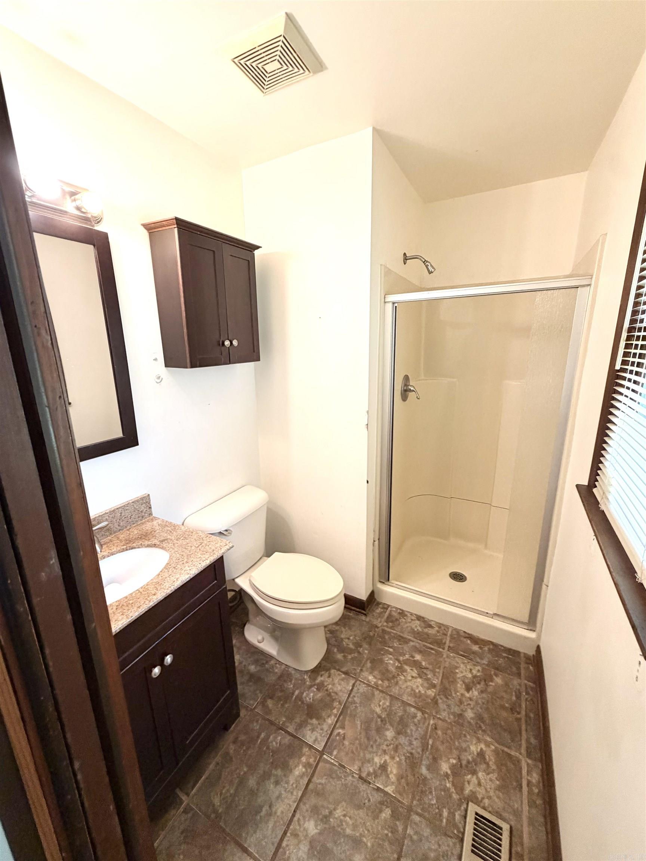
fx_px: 348
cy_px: 430
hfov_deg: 85.7
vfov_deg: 102.1
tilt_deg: -15.3
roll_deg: +2.5
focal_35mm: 14
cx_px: 323
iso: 250
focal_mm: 2.22
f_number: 2.2
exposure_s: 1/60
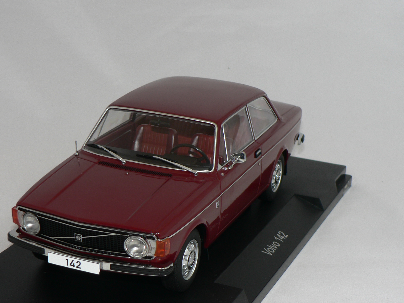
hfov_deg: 24.4
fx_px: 934
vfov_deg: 18.4
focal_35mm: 80
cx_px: 168
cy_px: 182
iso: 80
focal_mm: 10.1
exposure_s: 1/60
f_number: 3.2
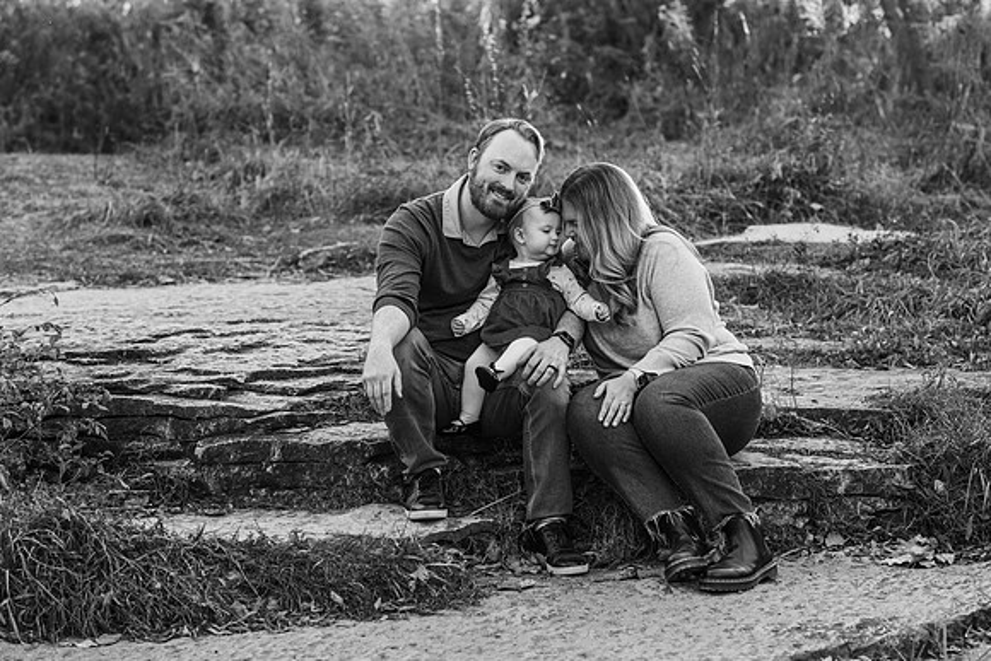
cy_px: 365
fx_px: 2584
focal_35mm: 94
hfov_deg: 21.7
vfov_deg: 14.6
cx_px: 496
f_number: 3.5
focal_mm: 85
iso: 640
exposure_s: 1/640
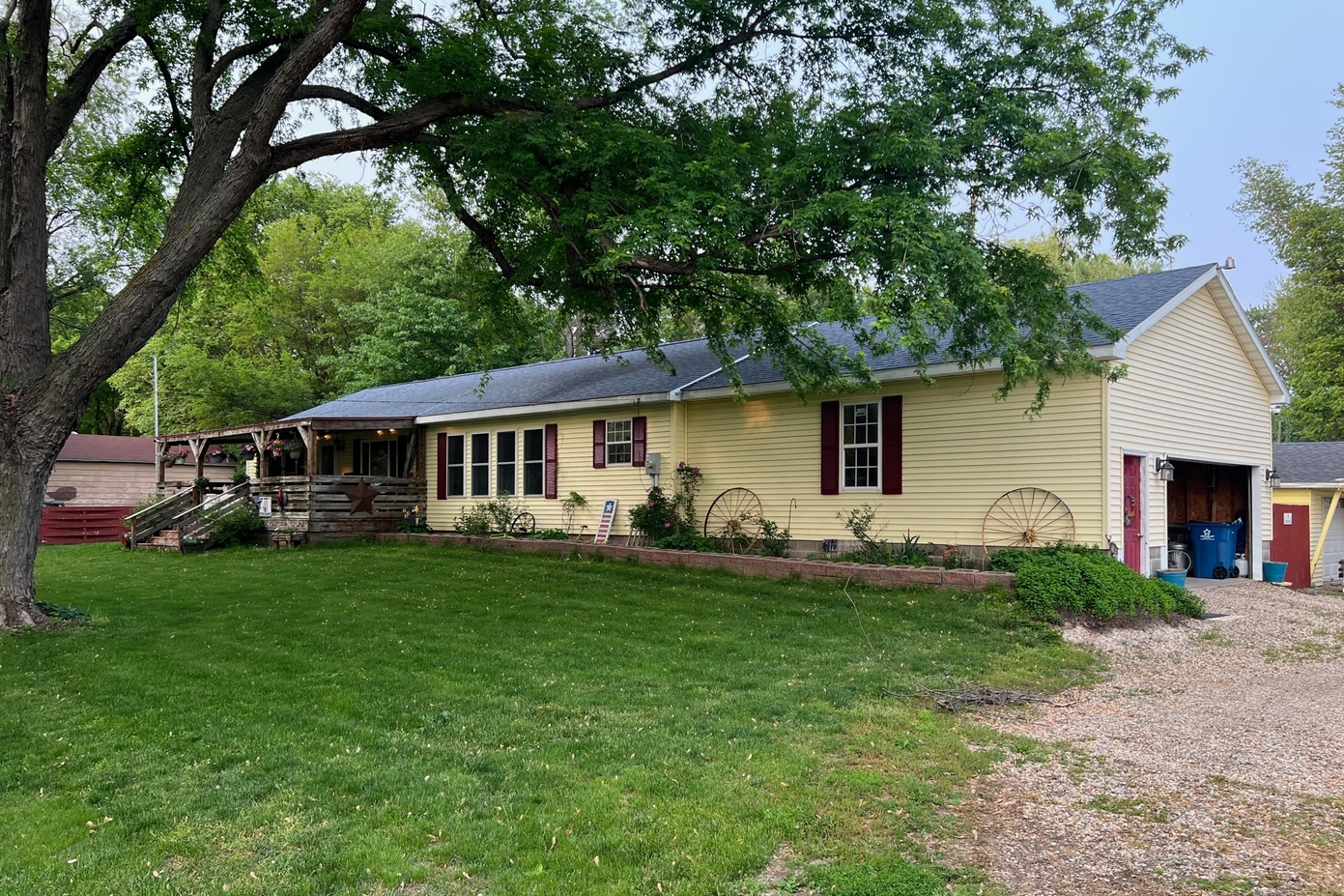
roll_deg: +0.4
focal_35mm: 28
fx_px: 1045
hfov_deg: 65.5
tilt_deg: +0.8
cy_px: 492
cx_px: 661
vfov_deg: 46.3
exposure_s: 1/215
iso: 40
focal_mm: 5.7
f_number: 1.5
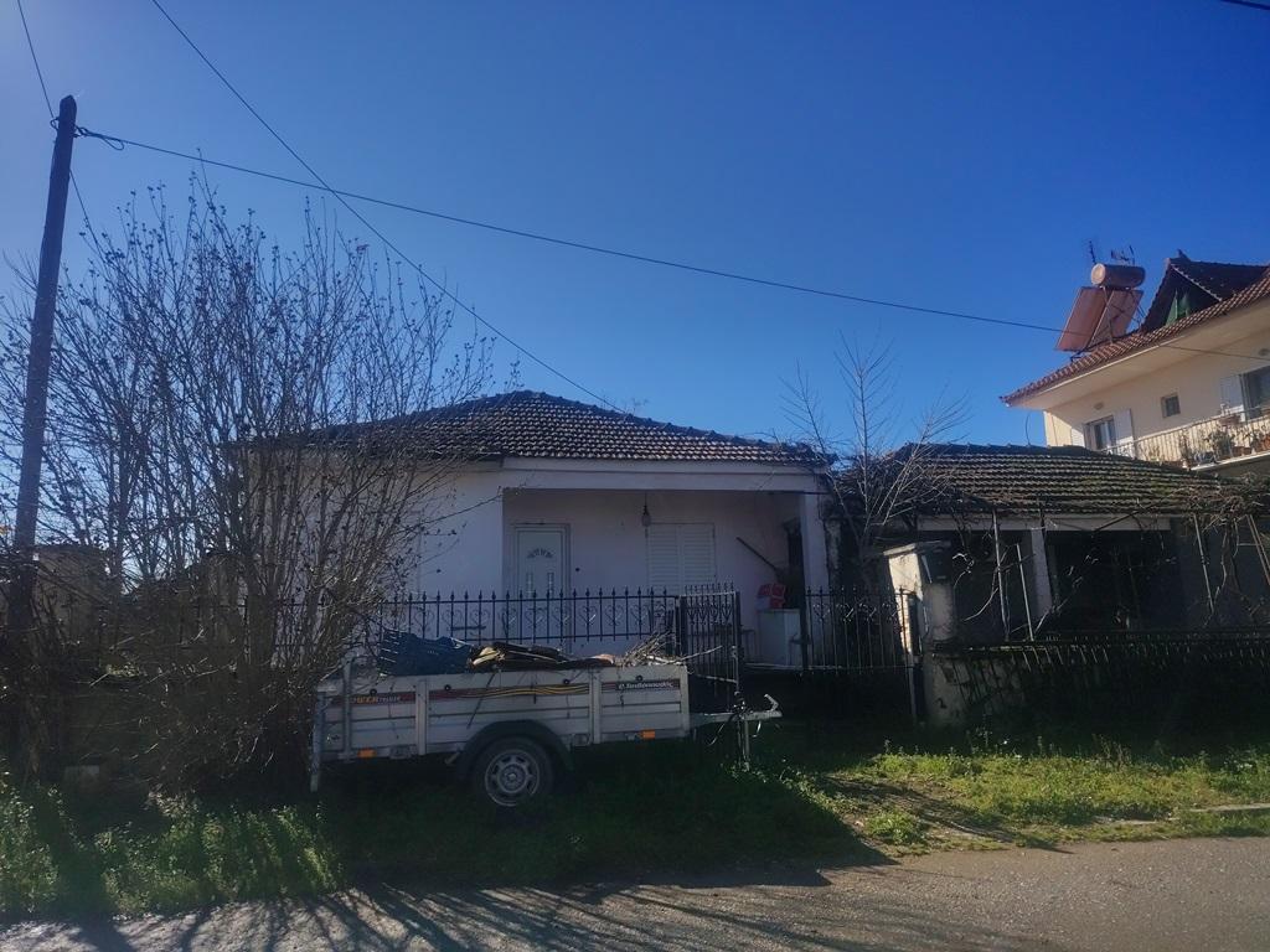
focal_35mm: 24
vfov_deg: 56.8
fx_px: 881
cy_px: 476
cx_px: 635
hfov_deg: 71.6
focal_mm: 5.56
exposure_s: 1/5218
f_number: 1.8
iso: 100
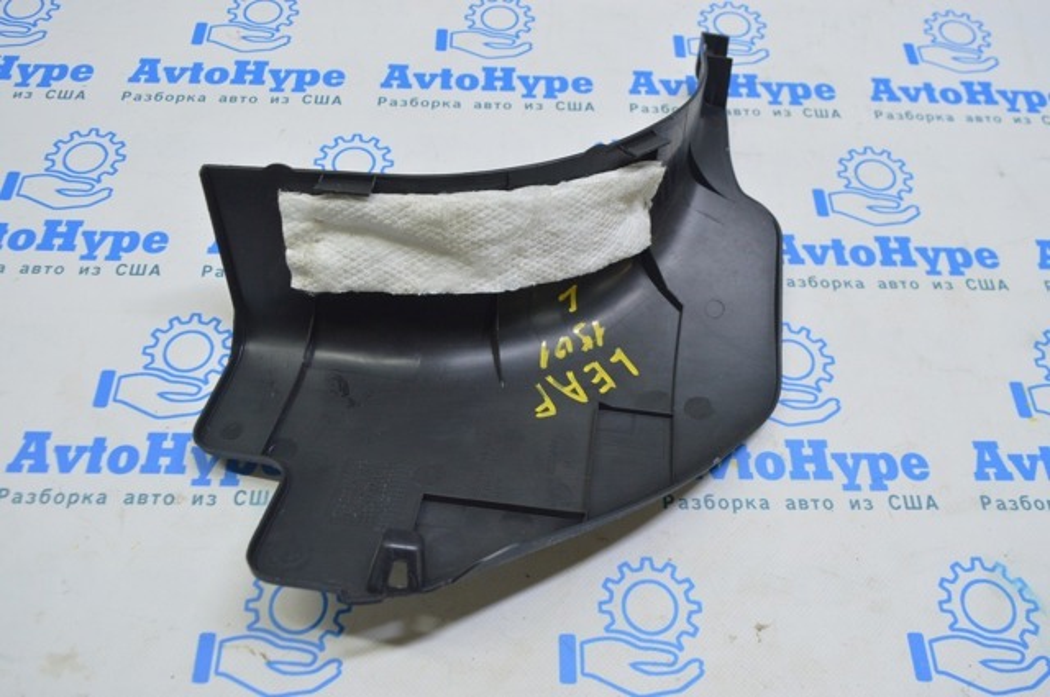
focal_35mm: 33
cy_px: 348
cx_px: 525
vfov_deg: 39.9
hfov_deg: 57.3
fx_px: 961
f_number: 5.6
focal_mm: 22
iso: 400
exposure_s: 1/25
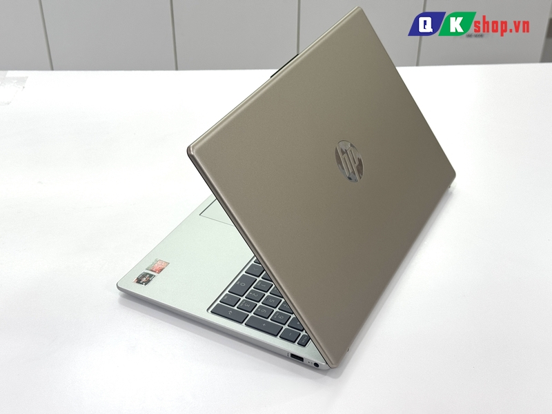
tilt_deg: -35.6
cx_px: 276
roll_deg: +0.8
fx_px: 765
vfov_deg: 30.3
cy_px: 207
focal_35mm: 48
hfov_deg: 39.7
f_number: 1.78
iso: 50
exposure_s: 1/128
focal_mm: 6.76
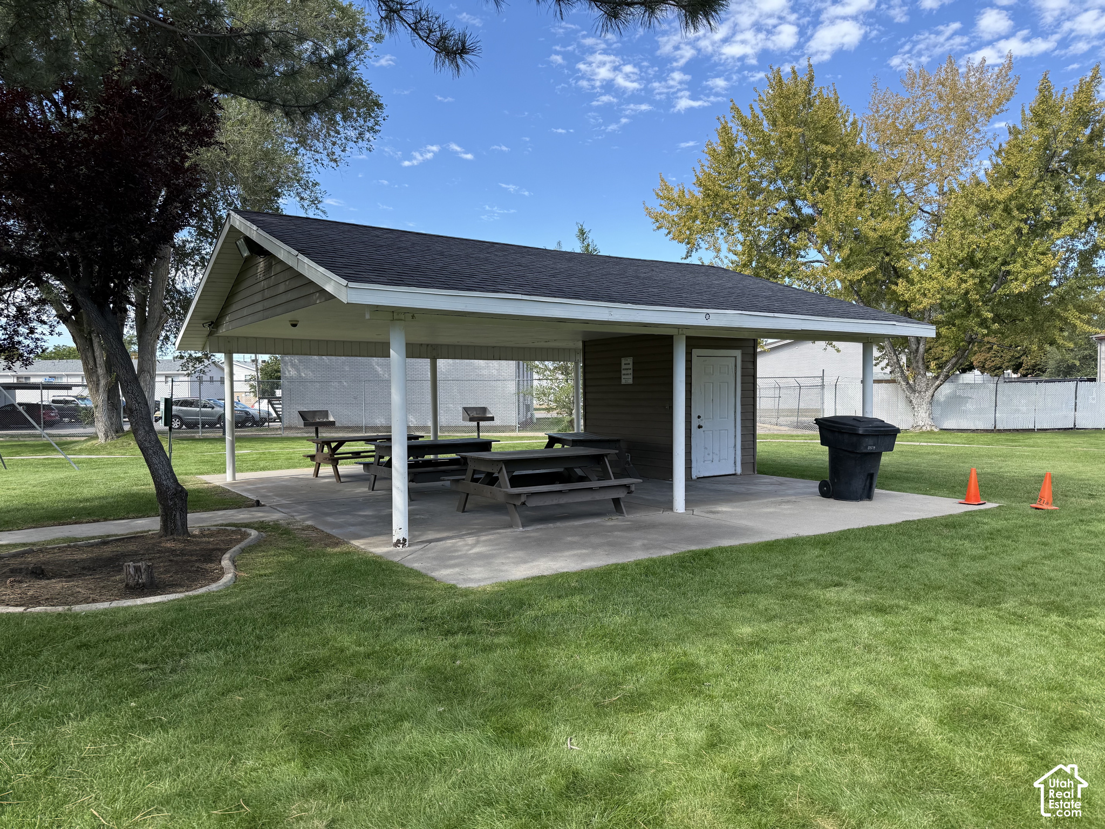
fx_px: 766
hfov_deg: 71.6
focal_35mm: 24
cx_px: 552
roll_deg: +0.8
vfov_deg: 56.8
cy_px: 414
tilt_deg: -2.4
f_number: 1.78
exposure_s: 1/1618
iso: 80
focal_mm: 6.76
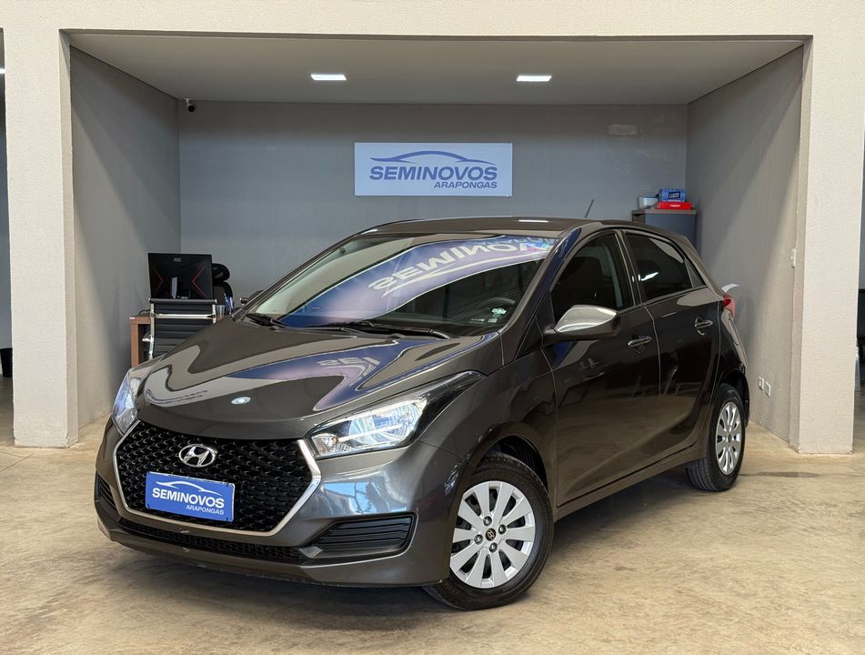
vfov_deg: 30.4
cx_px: 432
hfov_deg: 39.5
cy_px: 328
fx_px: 1204
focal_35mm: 48
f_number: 1.78
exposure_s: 1/120
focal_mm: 6.76
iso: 100
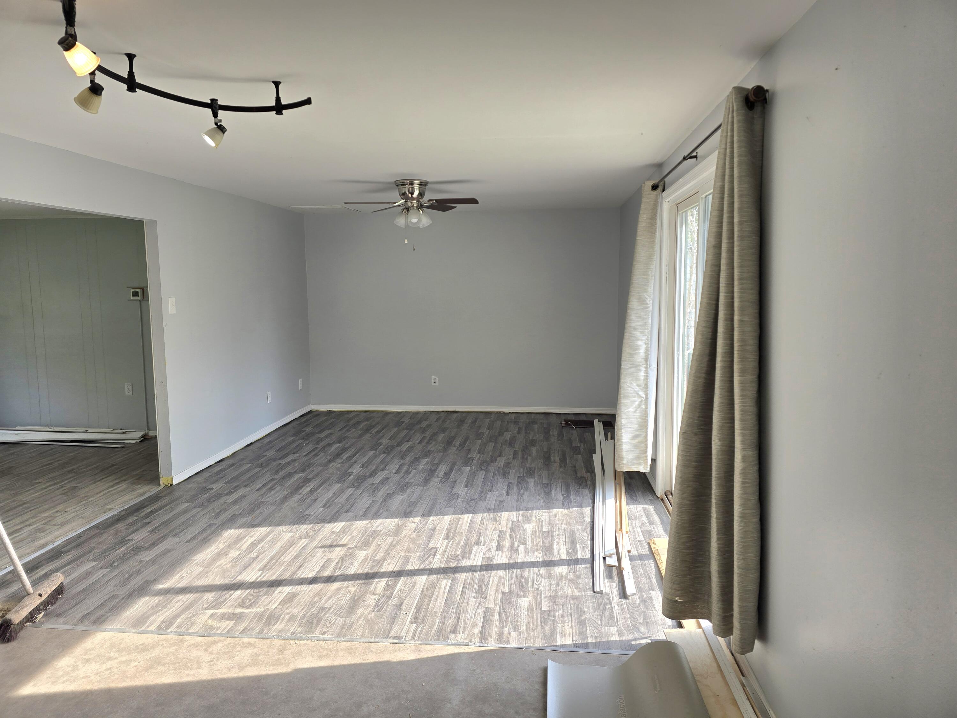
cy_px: 359
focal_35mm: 23
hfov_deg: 73.9
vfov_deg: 58.9
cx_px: 478
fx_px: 636
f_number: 1.7
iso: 20
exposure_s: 1/120
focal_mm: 6.3
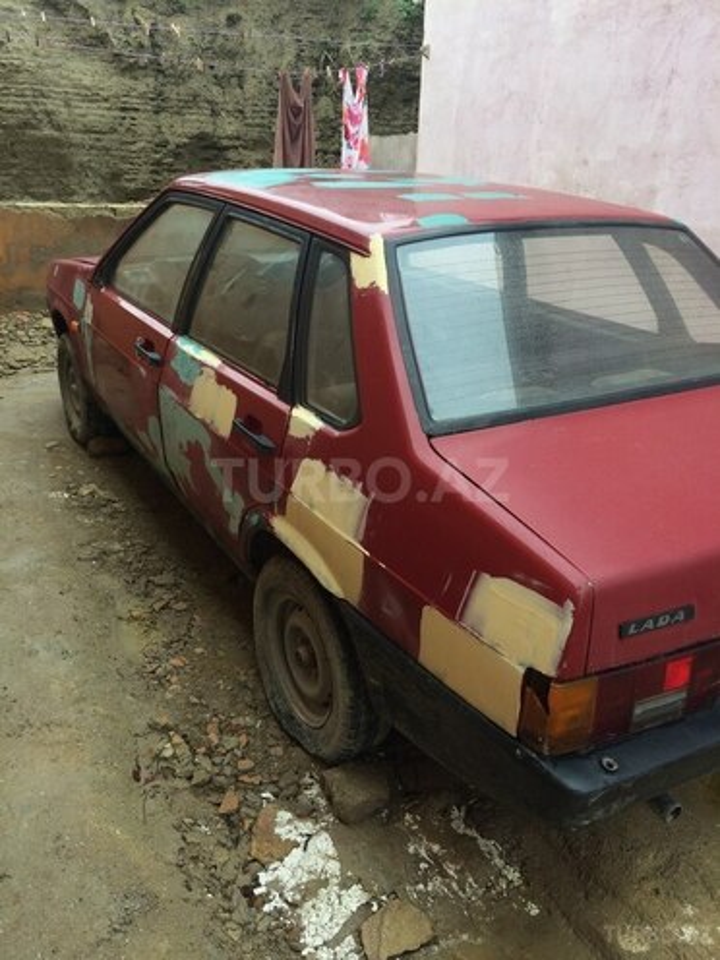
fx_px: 804
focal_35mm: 29
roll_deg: -1.3
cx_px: 360
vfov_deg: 61.7
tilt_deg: -20.4
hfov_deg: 48.2
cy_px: 480
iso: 32
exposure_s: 1/201
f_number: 2.2
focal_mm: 4.15
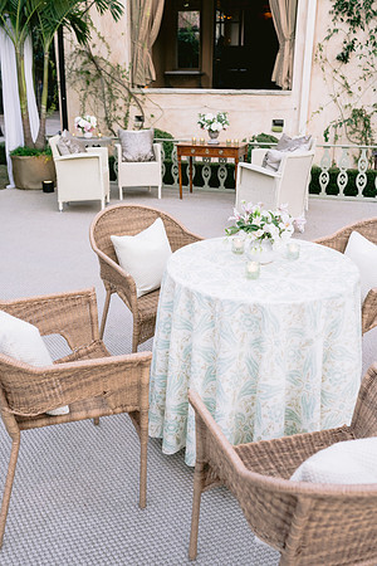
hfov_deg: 37.9
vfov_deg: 54.4
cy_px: 283
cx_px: 188
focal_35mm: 35
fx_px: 550
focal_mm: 35
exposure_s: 1/125
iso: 500
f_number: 4
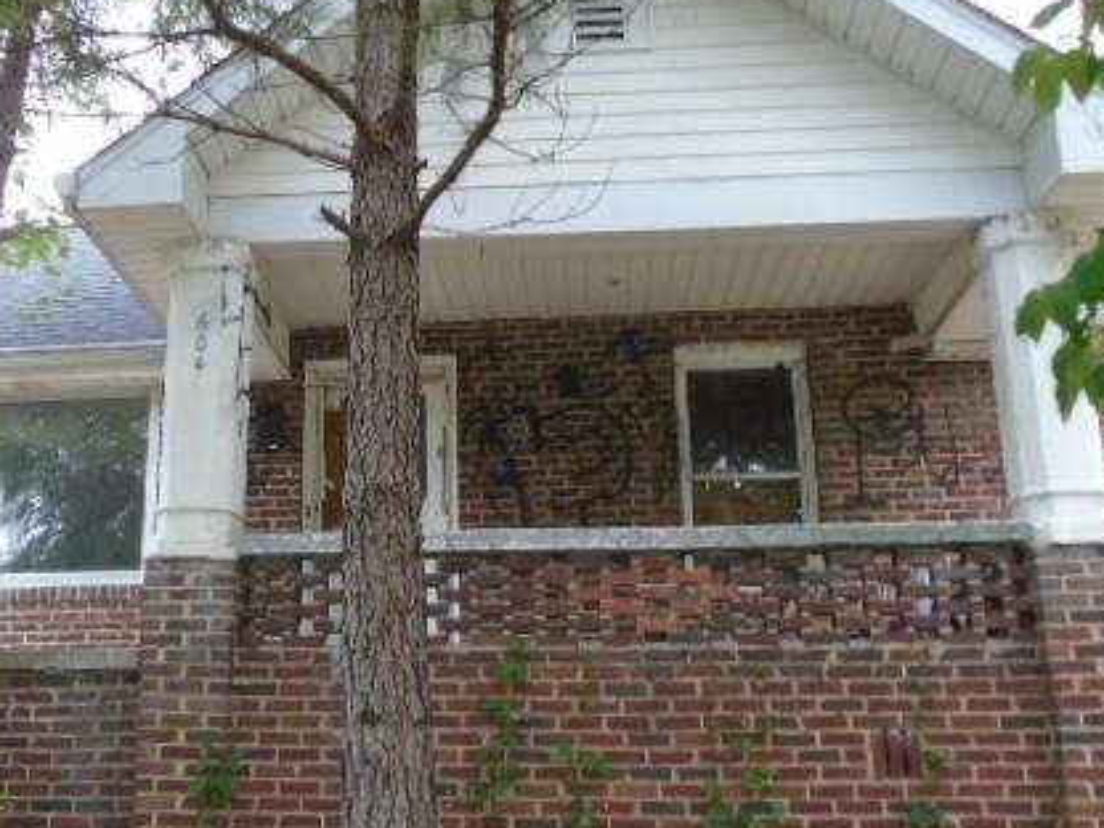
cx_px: 401
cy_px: 409
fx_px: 1276
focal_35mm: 40
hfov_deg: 46.3
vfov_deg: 36.0
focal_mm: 4.6
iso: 100
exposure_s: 1/50
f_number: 3.2
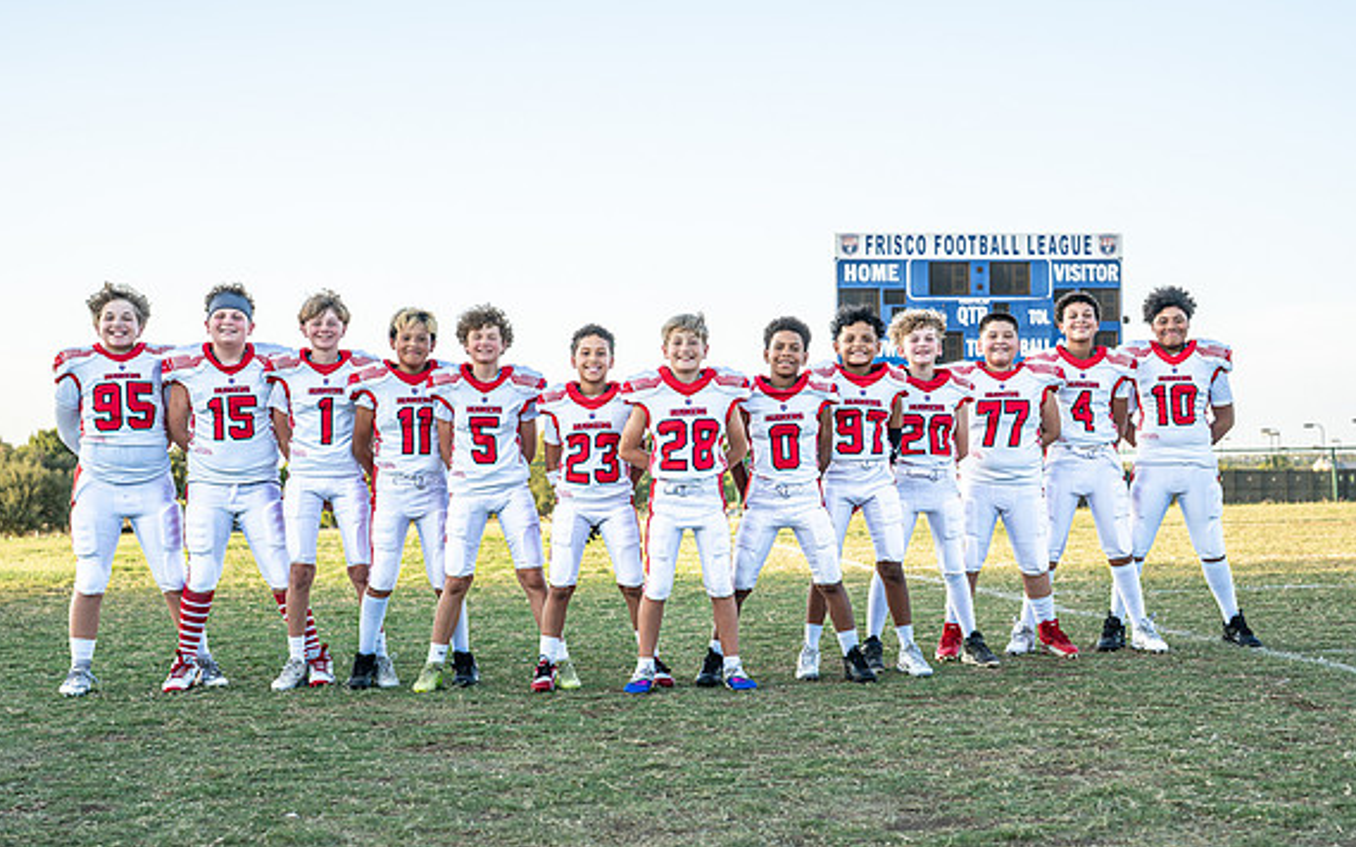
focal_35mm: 59
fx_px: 2180
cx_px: 647
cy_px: 472
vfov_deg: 22.0
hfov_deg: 34.5
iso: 500
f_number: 4
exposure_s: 1/1000
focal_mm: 50
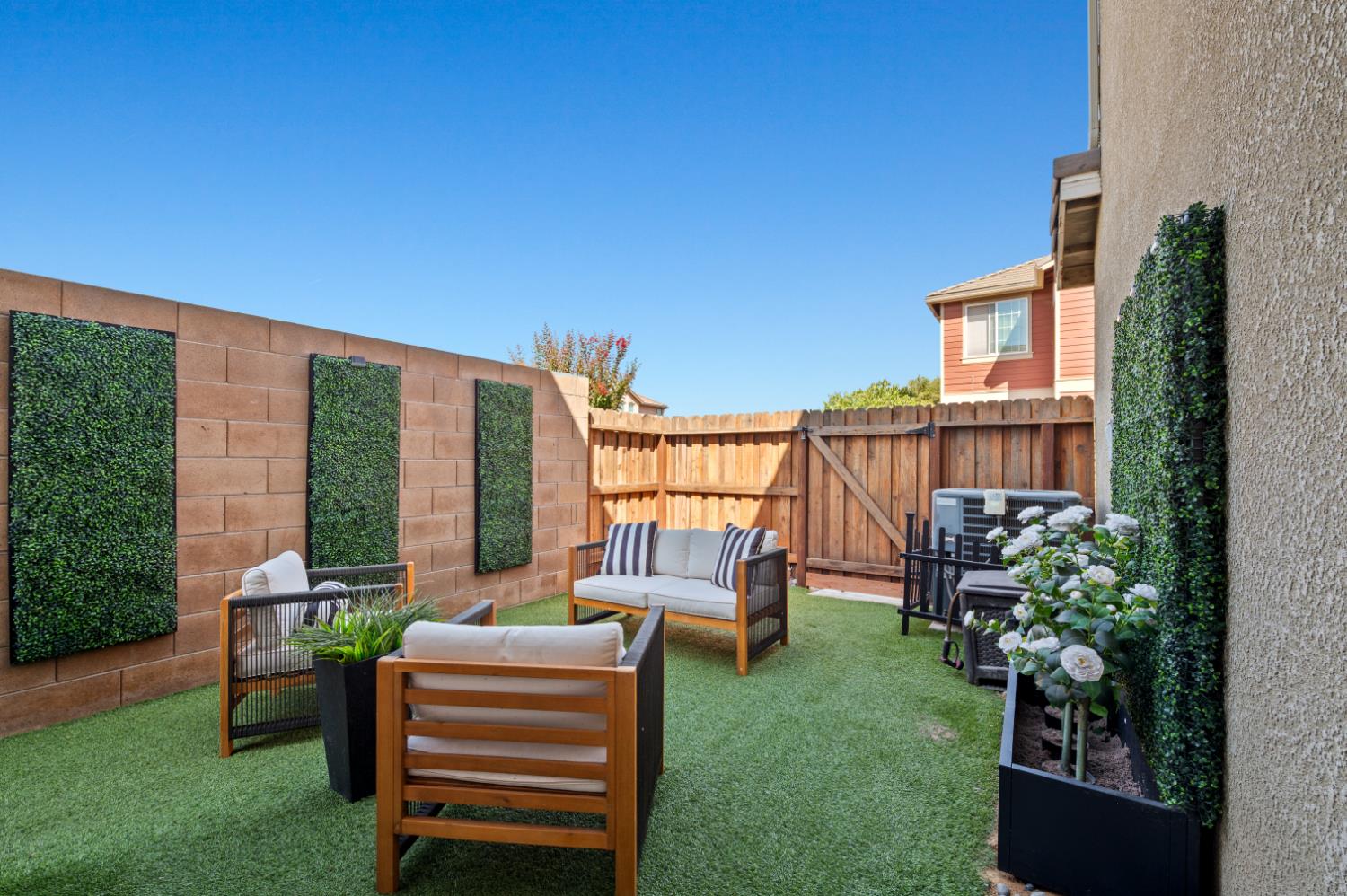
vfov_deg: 81.1
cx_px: 674
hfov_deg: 104.3
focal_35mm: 14
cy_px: 448
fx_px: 523
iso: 250
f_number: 9
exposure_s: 1/25
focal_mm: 14
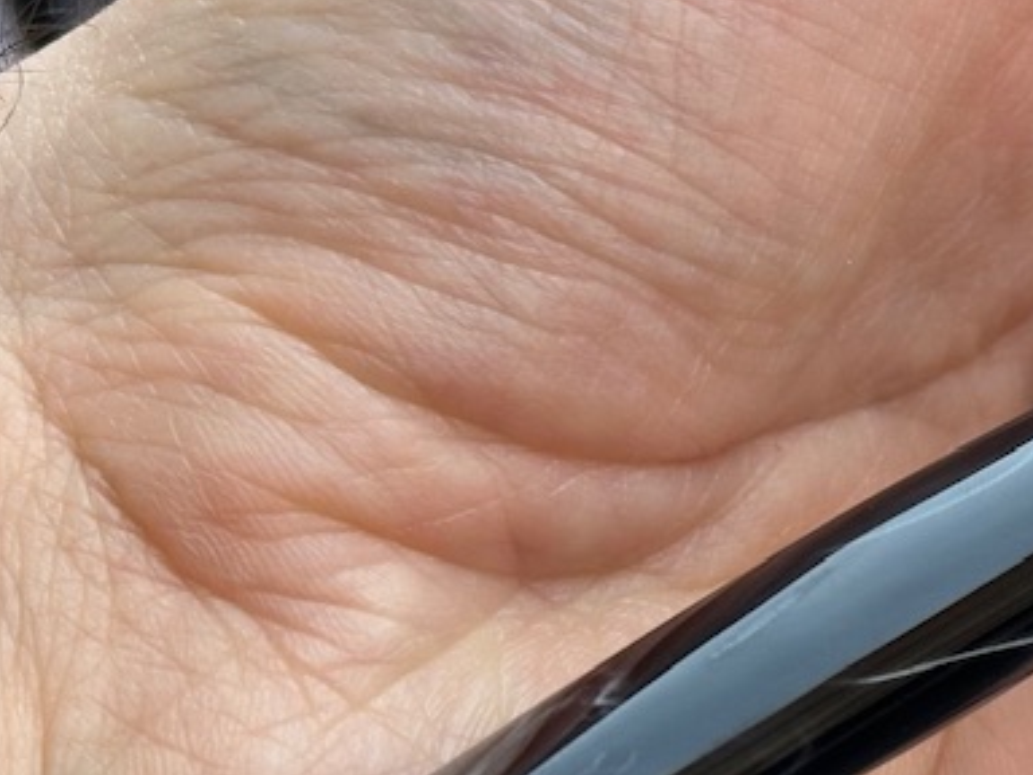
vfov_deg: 9.3
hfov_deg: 12.1
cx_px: 1186
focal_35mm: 160
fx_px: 4775
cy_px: 221
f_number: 1.78
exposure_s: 1/564
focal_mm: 6.86
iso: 64
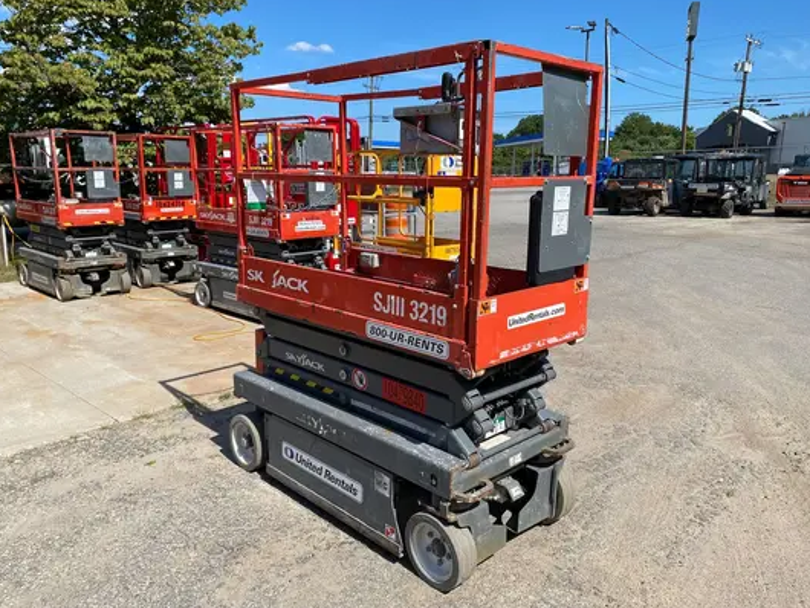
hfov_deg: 65.3
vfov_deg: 51.4
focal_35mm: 27
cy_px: 305
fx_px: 632
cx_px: 411
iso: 32
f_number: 1.8
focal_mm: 4.25
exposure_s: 1/2625
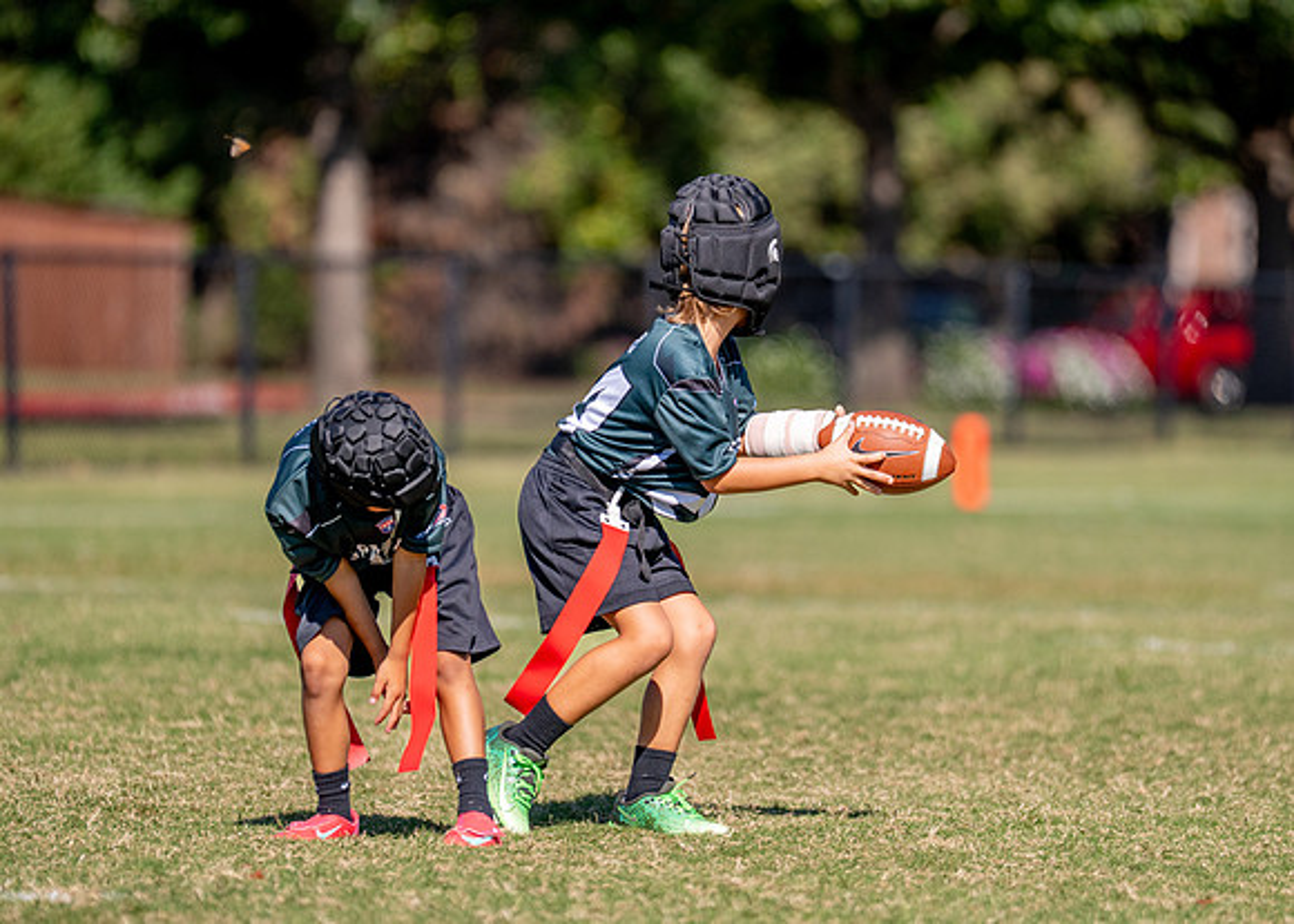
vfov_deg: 4.8
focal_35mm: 297
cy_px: 477
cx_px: 639
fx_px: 10915
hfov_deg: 6.8
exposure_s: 1/5000
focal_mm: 200
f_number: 2.8
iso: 250
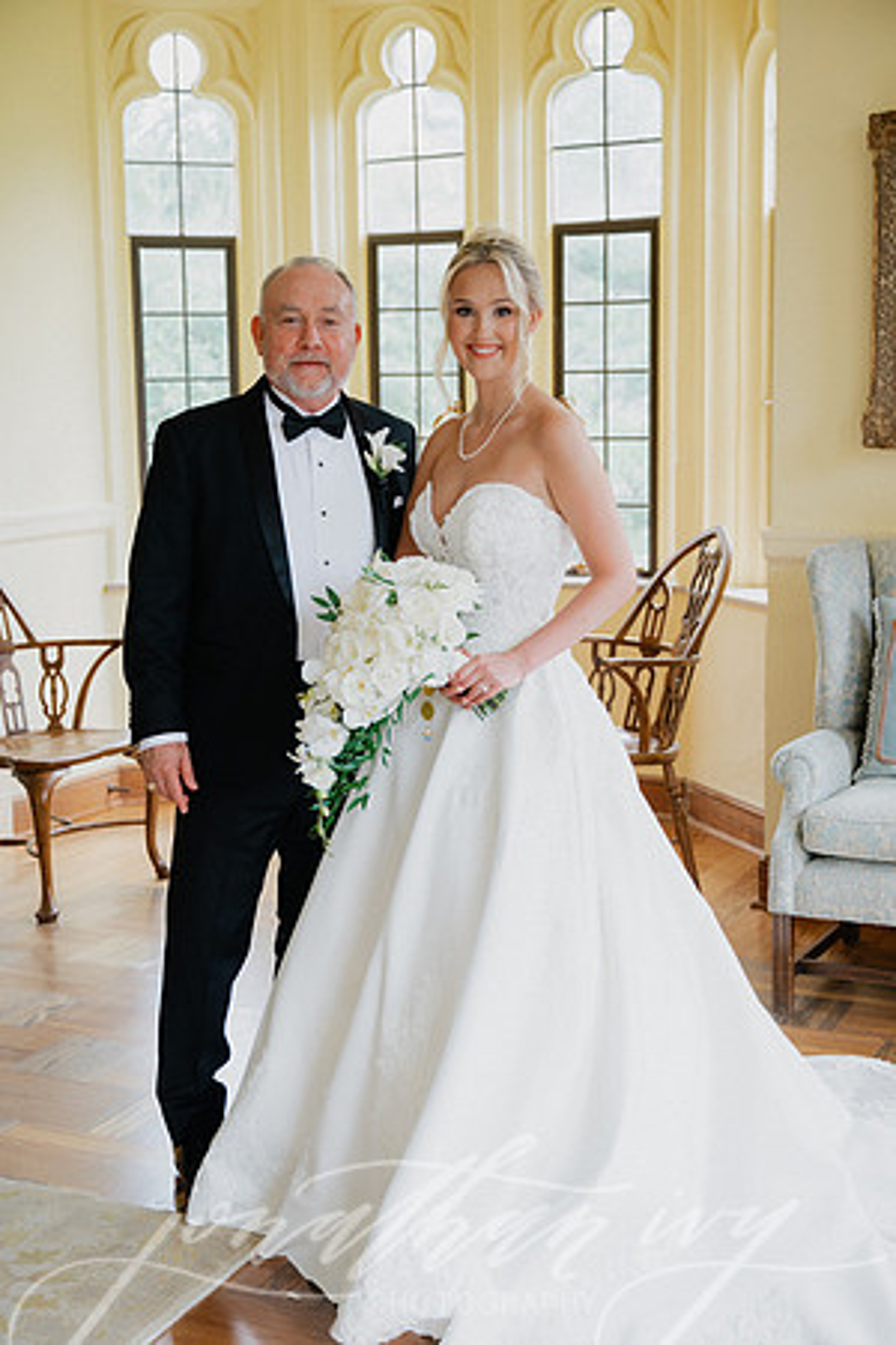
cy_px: 672
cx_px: 448
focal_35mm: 49
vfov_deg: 40.3
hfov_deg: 27.5
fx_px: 1829
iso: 400
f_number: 3.5
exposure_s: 1/100
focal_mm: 49
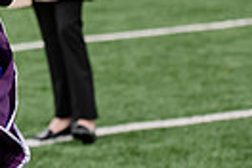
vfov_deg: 3.1
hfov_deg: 4.6
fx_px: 3066
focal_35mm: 438
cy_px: -190
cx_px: -248
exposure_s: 1/640
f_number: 5
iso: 320
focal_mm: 100
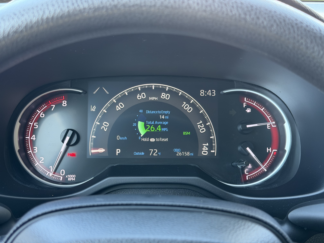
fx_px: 449
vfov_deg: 30.3
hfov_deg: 39.7
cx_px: 162
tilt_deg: -18.1
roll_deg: +0.9
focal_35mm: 48
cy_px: 122
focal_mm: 6.76
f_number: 1.78
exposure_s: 1/60
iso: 160
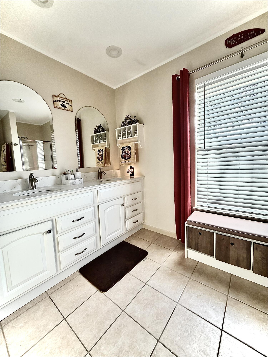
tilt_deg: -3.7
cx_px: 134
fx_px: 145
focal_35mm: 14
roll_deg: +3.0
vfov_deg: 102.1
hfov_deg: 85.7
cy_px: 178
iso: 160
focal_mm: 2.22
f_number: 2.2
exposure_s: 1/120
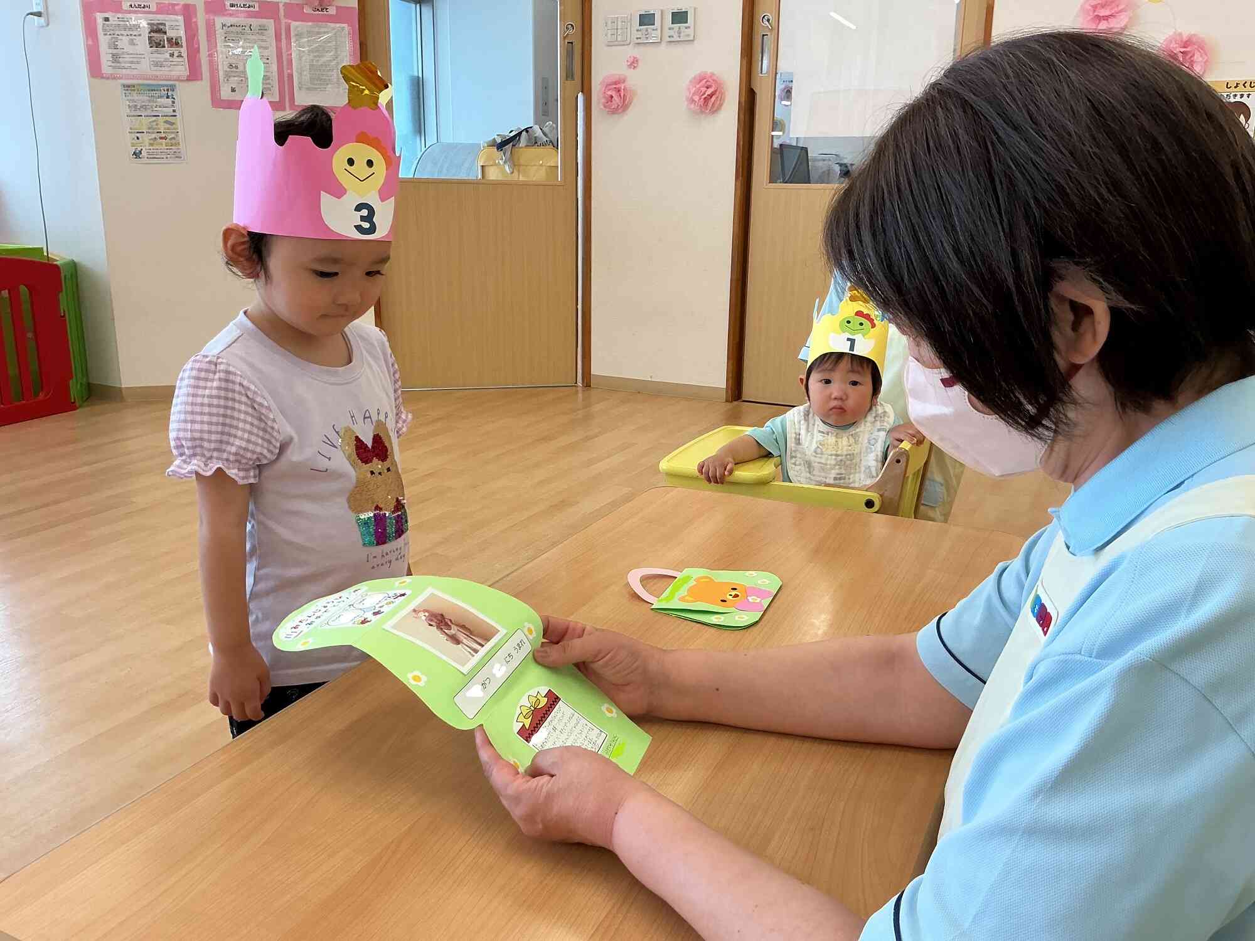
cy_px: 470
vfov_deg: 48.2
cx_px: 628
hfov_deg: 61.7
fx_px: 1051
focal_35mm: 29
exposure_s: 1/120
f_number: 1.8
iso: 32
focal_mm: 3
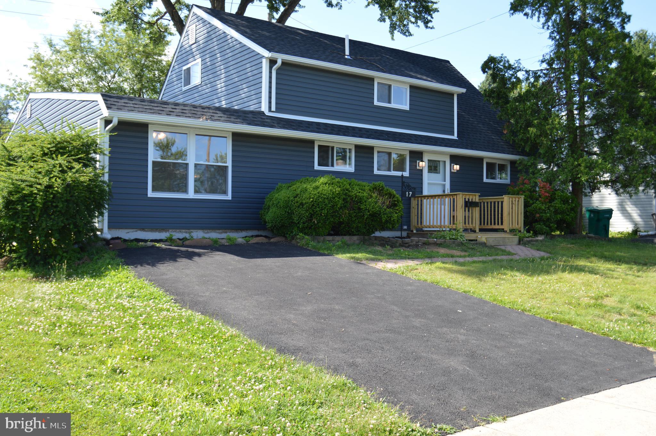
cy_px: 218
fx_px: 655
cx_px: 328
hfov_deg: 53.2
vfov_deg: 36.8
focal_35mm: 36
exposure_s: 1/125
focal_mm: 24
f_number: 5.6
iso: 100
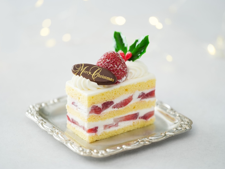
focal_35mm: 102
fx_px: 663
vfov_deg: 14.5
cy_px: 88
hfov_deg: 19.3
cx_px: 111
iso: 320
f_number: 4
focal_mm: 120
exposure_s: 1/125
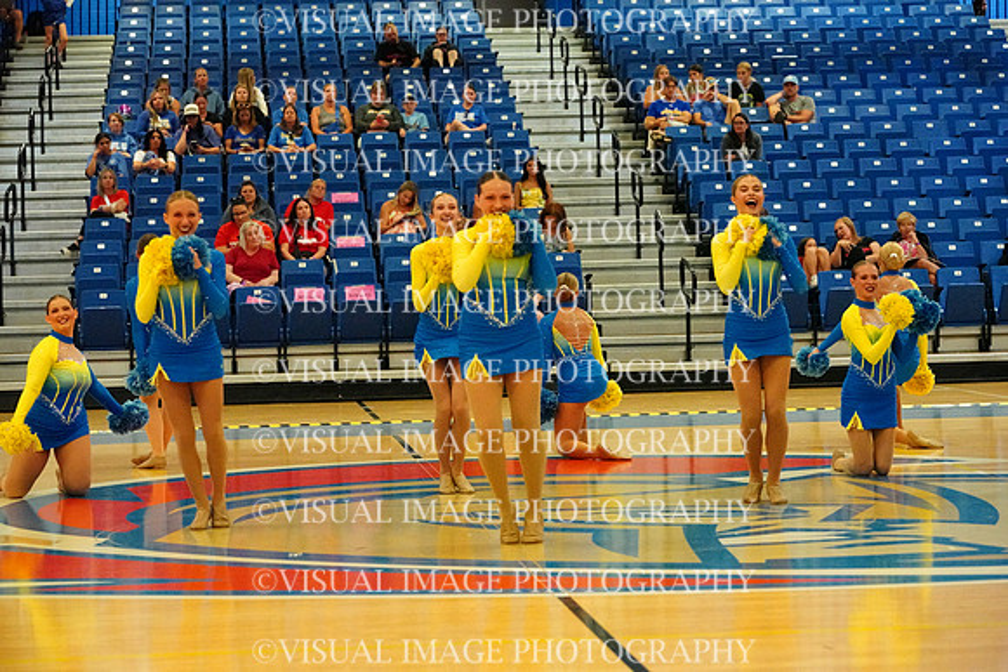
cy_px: 336
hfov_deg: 20.6
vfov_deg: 13.8
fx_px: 2773
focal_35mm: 99
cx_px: 504
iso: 20000
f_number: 4
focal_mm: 99
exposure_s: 1/1000
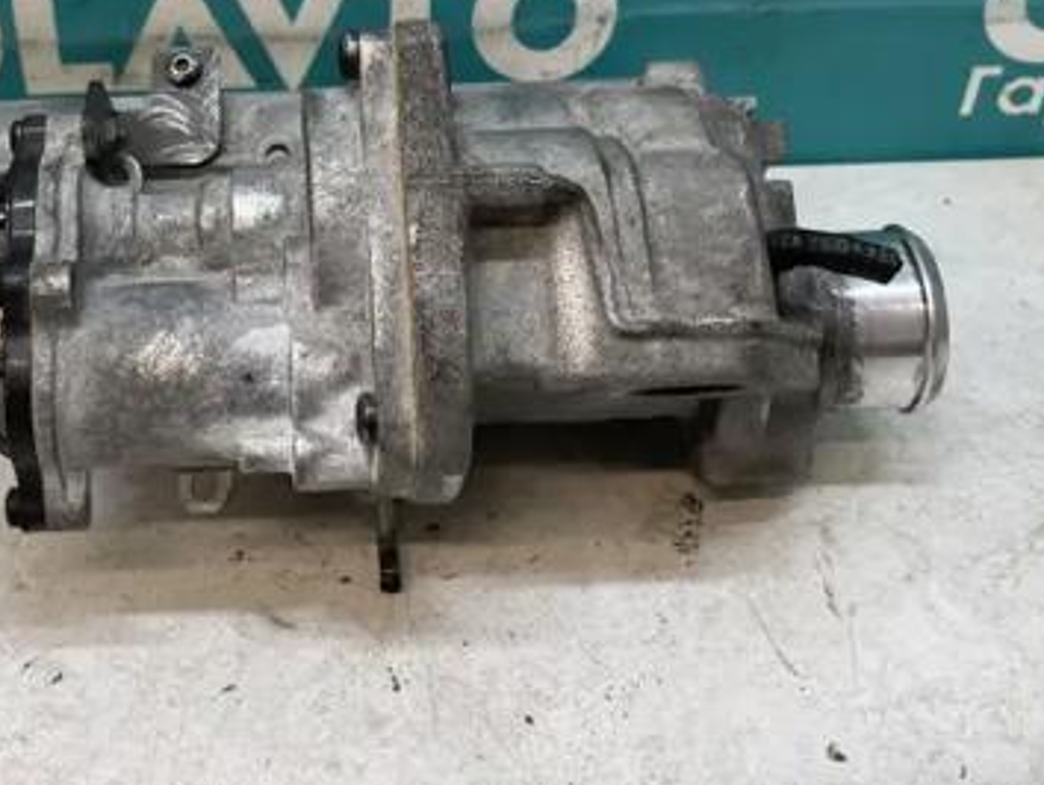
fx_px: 1418
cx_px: 274
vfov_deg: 30.2
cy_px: 168
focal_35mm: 47
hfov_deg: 39.4
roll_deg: +3.3
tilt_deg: -31.5
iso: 100
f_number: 1.6
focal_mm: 4.2
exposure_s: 1/100
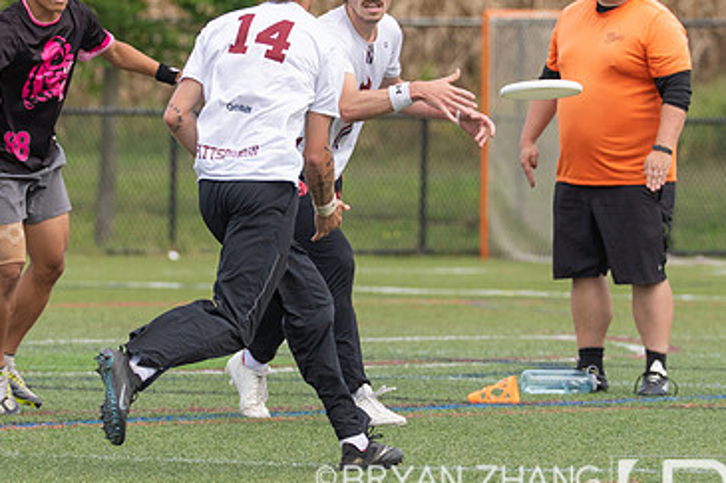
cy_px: 324
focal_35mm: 599
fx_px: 12074
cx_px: 389
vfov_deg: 2.3
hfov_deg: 3.4
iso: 250
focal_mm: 200
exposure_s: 1/1600
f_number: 4
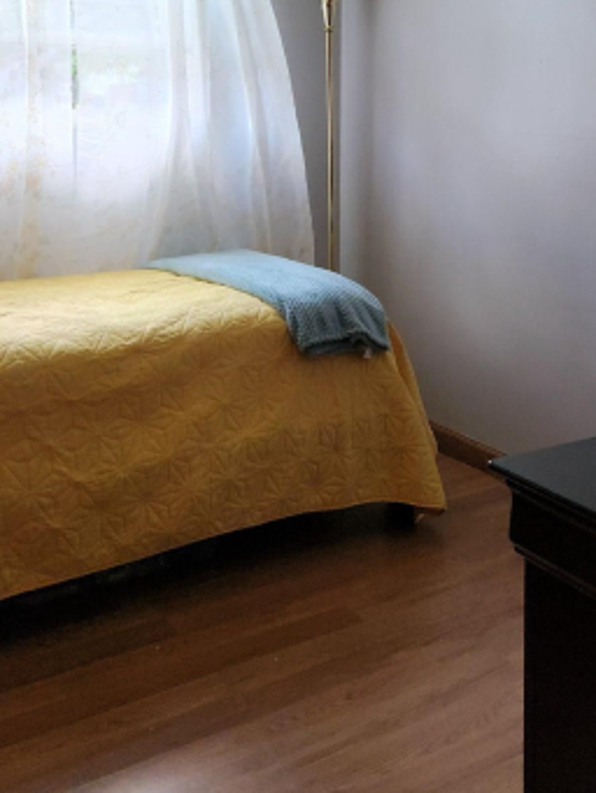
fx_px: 1032
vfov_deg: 40.4
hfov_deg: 32.1
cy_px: 166
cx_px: 366
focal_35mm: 45
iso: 200
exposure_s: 1/60
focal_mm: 5.4
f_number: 1.8
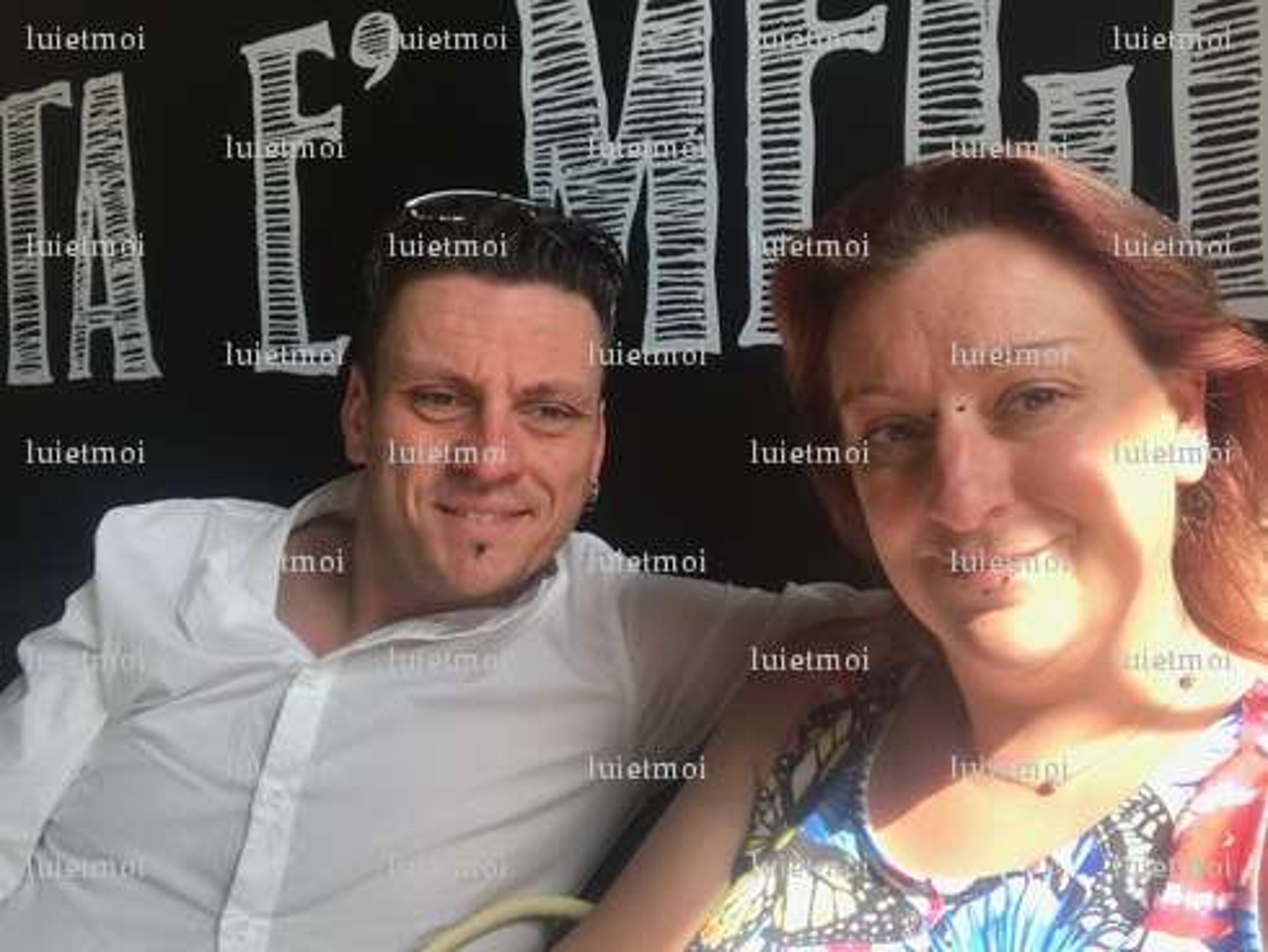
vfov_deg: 44.2
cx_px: 634
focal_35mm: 32
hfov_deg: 56.8
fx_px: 1173
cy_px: 476
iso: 25
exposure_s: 1/244
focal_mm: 2.87
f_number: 2.2
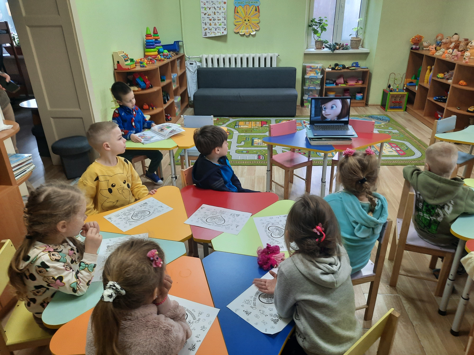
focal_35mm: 25
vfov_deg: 54.9
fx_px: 342
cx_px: 237
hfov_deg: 69.4
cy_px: 178
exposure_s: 1/50
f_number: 2
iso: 200
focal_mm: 4.6
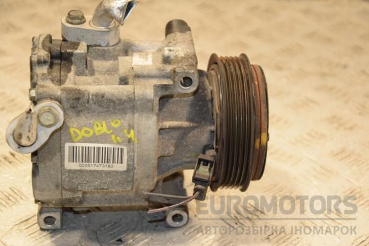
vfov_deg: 15.7
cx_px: 184
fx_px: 892
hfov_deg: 23.4
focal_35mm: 87
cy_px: 123
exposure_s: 1/160
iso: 800
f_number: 5
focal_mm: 58
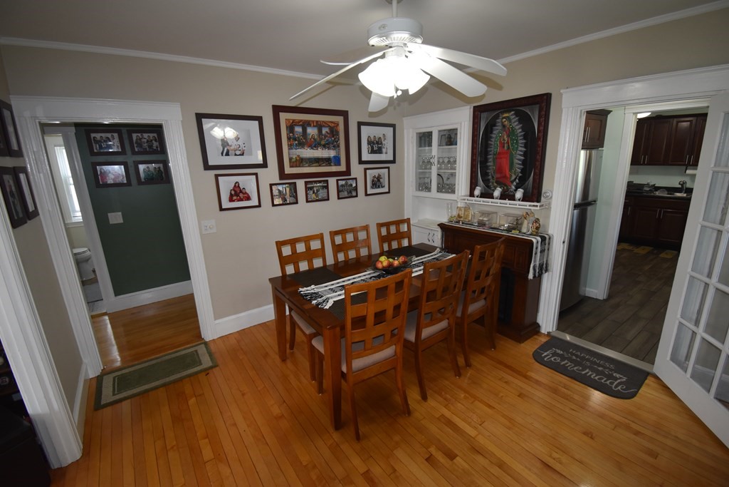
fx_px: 304
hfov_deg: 100.4
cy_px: 244
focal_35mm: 15
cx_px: 364
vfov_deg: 77.3
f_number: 4.5
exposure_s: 1/80
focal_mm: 10
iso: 800
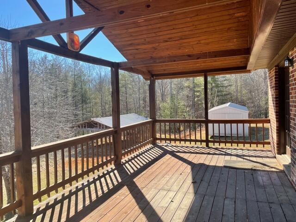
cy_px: 111
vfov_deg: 53.1
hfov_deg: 67.3
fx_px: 222
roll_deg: +2.3
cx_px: 148
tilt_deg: -1.3
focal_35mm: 26
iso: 32
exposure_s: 1/1125
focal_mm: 4.2
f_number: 1.6
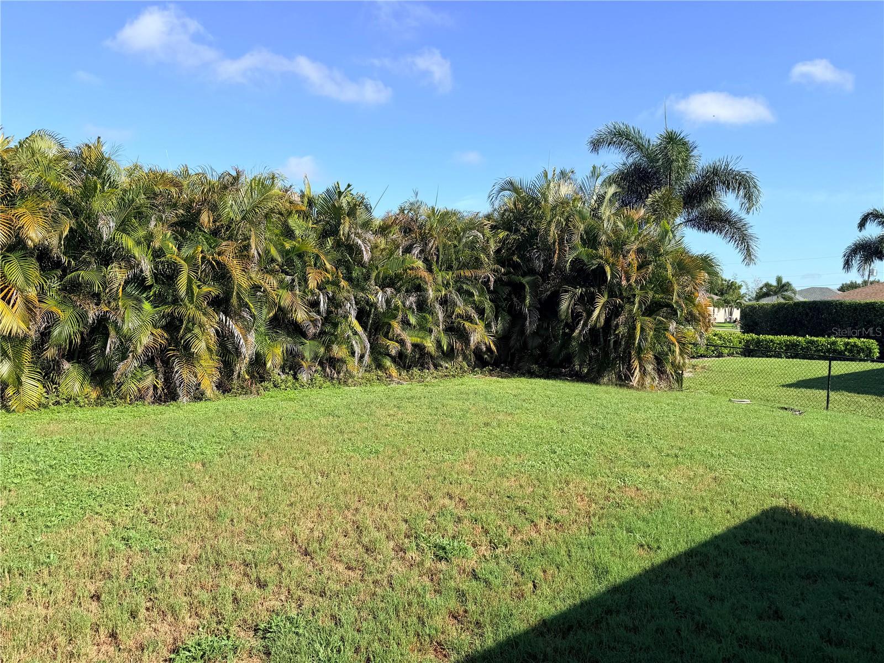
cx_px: 442
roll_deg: -2.6
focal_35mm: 24
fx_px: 613
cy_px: 332
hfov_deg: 71.6
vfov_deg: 56.8
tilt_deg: -2.5
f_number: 1.78
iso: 80
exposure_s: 1/3021
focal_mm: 6.76
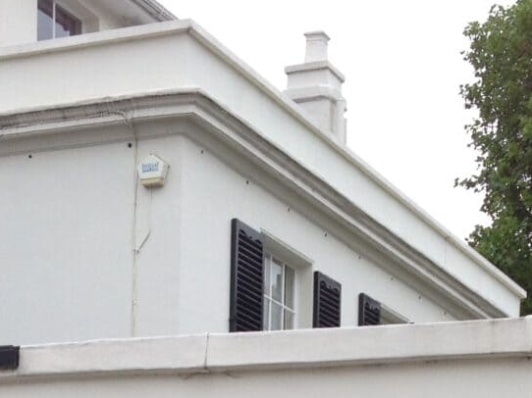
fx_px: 1905
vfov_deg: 11.2
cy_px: 698
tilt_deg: -1.9
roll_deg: -1.3
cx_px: 274
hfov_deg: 15.9
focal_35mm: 124
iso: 50
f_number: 2.4
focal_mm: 4.28
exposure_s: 1/147
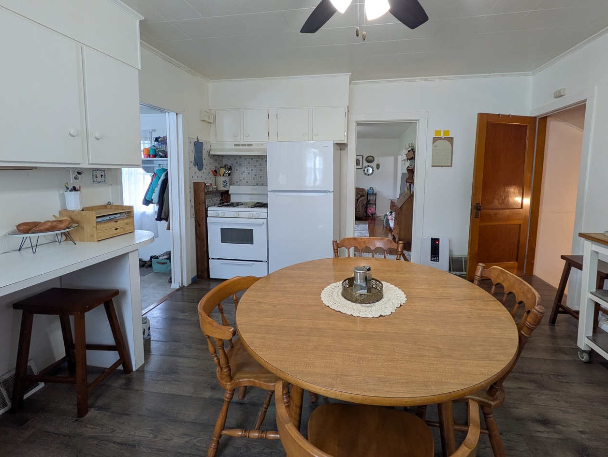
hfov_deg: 94.3
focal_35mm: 16
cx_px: 323
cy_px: 200
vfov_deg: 77.8
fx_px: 281
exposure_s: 1/24
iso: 141
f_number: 2.2
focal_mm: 1.83
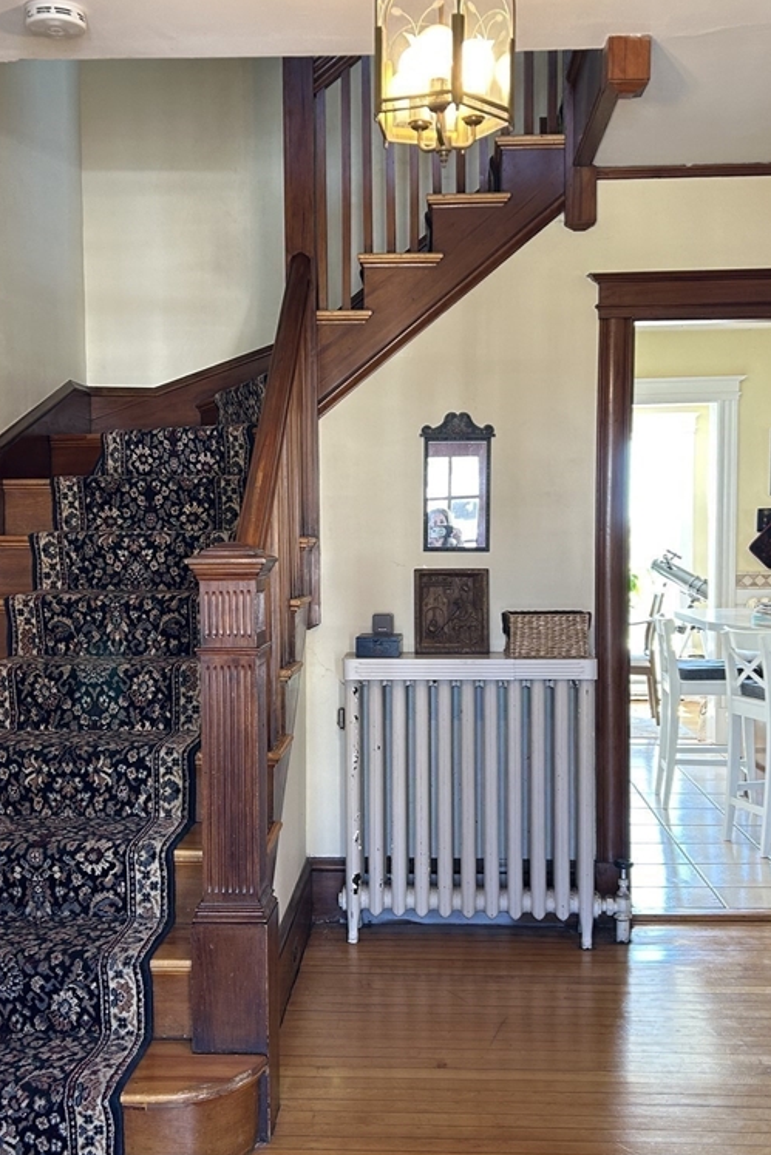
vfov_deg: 51.9
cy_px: 579
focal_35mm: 37
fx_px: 1188
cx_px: 397
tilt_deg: -3.4
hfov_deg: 36.0
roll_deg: +0.5
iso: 100
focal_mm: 5.7
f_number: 1.5
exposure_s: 1/60
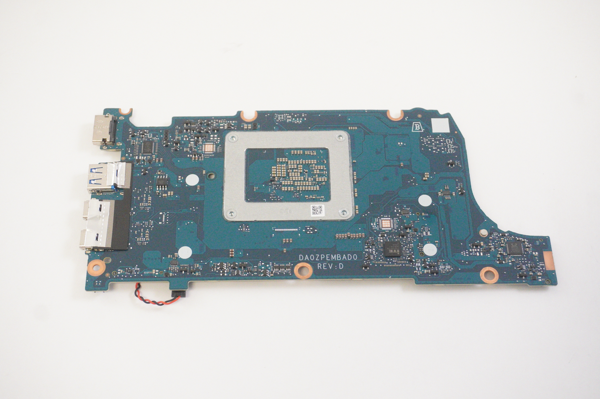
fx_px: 824
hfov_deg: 40.0
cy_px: 200
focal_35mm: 50
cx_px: 300
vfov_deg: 27.2
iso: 6400
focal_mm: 33
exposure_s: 1/250
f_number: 5.6
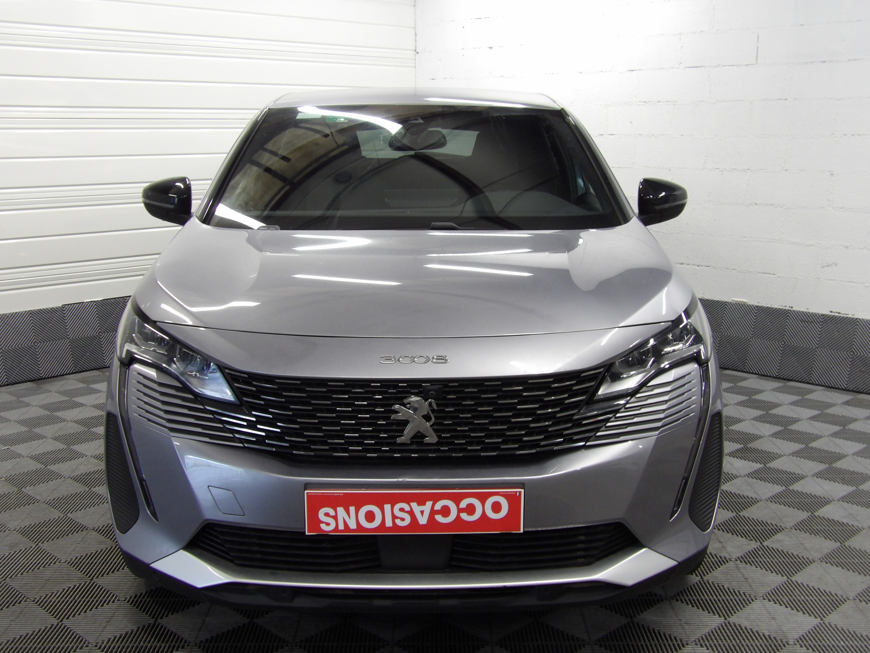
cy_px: 326
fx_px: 980
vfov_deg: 36.8
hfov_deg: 47.9
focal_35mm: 39
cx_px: 435
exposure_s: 1/17
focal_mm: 7
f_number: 3.7
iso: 240
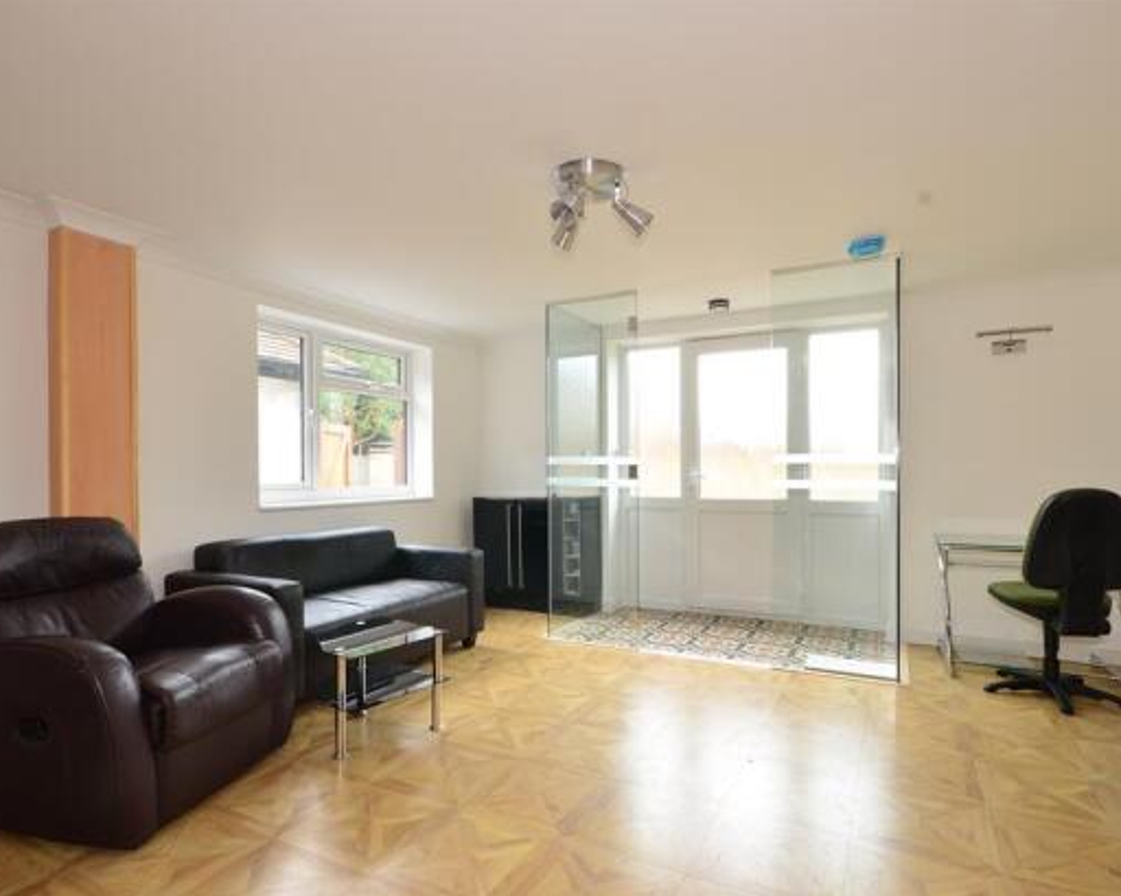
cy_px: 464
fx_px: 597
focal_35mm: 18
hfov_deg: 86.4
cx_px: 580
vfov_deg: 73.7
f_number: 10
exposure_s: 1/25
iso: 400
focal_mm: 10
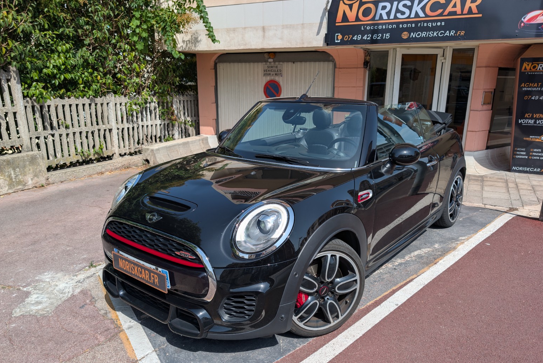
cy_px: 202
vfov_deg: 49.5
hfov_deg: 69.4
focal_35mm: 26
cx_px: 275
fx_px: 392
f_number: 1.68
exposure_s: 1/1406
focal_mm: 6.9
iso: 19
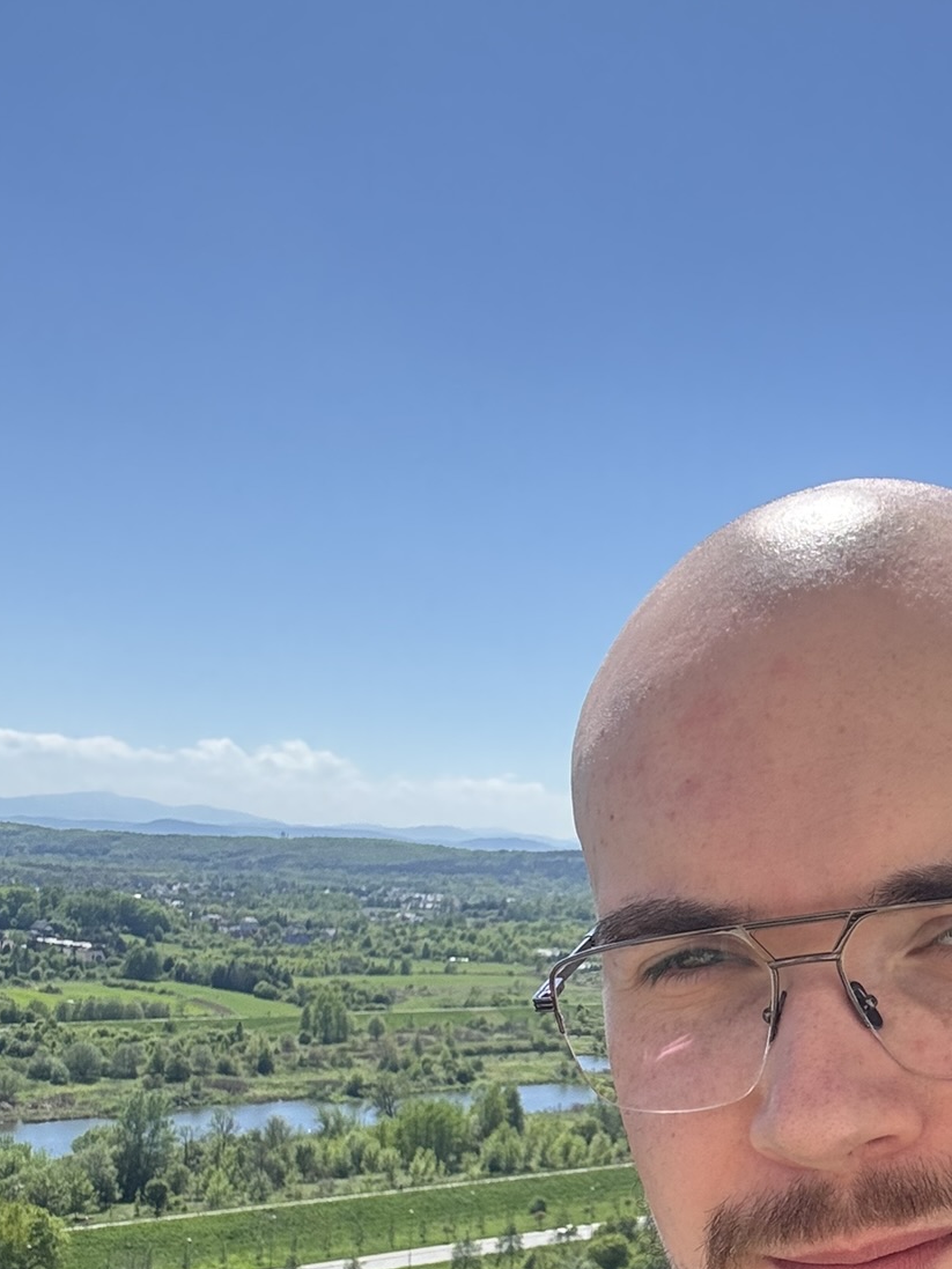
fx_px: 2053
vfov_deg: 33.7
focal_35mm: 56
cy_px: 949
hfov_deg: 25.4
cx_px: 841
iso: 25
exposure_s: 1/1018
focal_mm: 2.69
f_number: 1.9
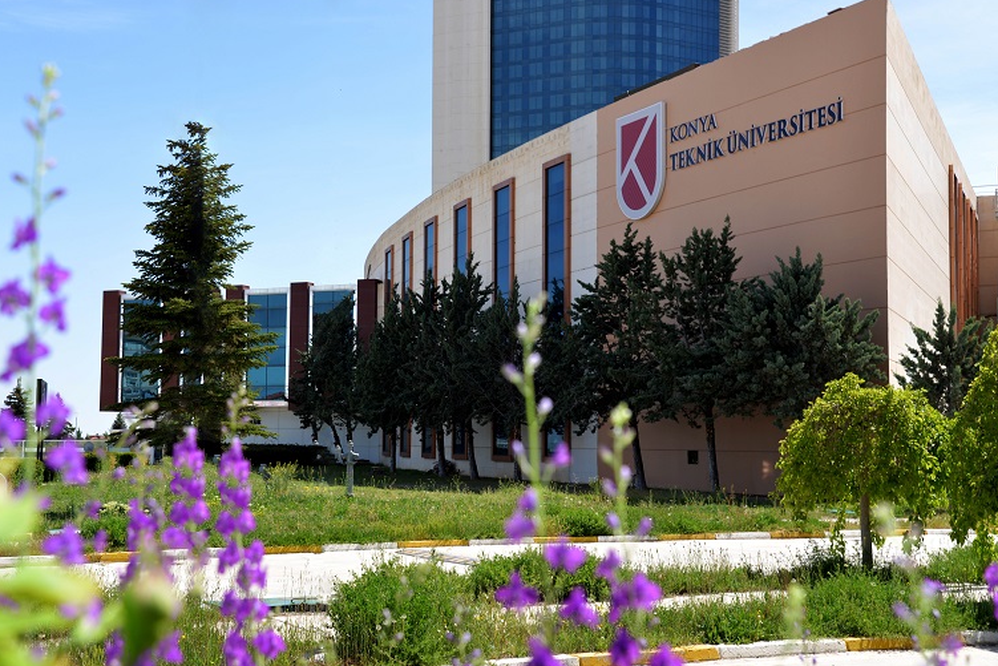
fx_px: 1359
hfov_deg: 40.3
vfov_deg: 27.5
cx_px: 470
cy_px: 336
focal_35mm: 49
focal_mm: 46
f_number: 6.3
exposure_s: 1/200
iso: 100
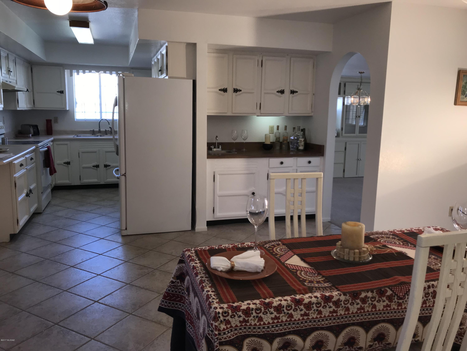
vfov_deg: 49.7
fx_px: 378
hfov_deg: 63.4
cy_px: 176
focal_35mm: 28
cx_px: 234
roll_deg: -1.9
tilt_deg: -8.9
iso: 20
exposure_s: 1/88
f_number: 1.8
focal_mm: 3.99
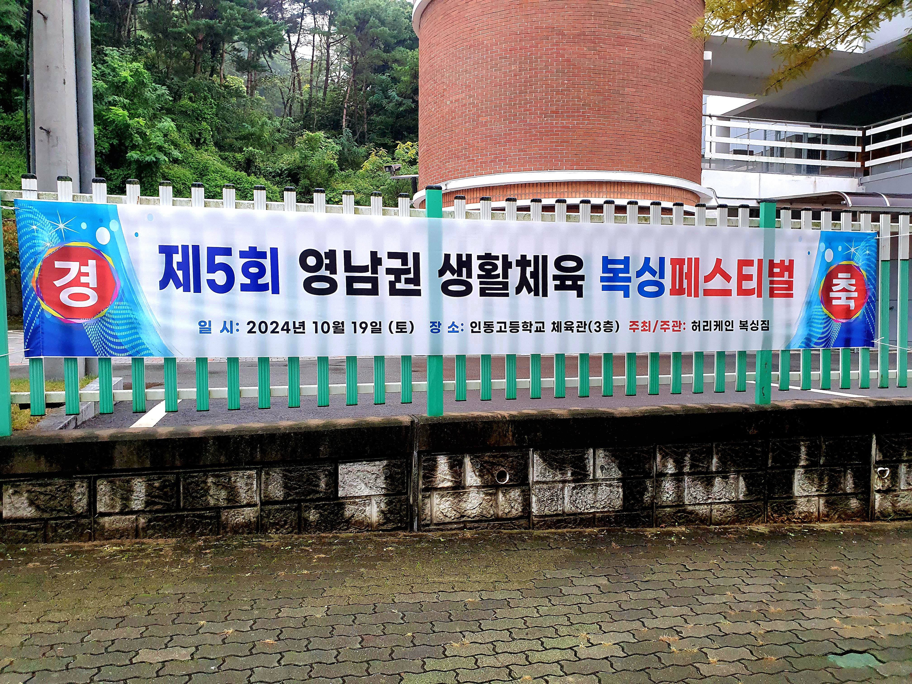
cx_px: 456
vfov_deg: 53.1
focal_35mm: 26
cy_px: 342
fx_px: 685
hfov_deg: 67.3
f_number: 2.4
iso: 250
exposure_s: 1/40
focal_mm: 4.3
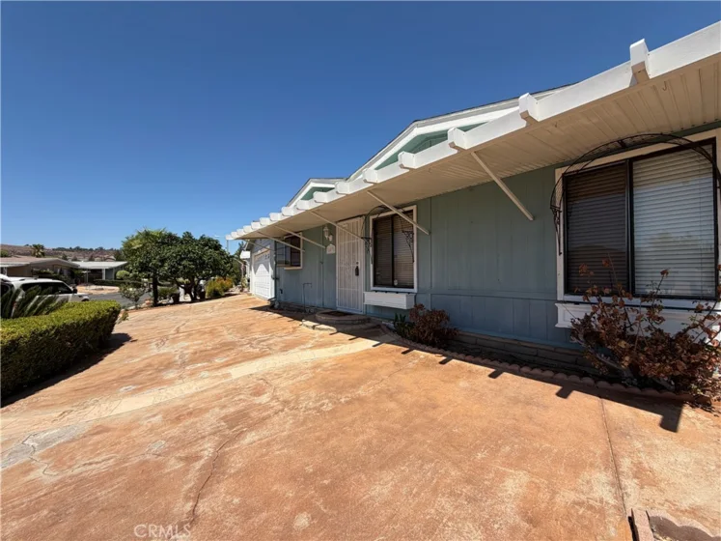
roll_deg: +0.6
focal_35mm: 14
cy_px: 270
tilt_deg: +1.2
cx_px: 360
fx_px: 292
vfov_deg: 85.7
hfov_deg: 102.1
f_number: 2.2
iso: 20
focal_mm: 2.22
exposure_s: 1/876
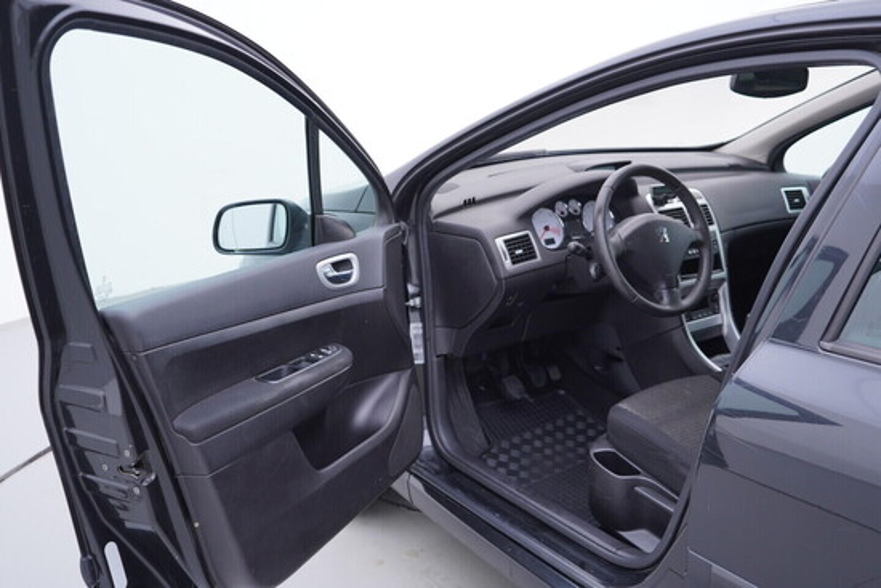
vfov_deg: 36.9
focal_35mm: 36
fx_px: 881
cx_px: 440
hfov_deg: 53.1
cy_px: 294
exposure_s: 1/50
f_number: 3.2
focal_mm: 24
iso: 125
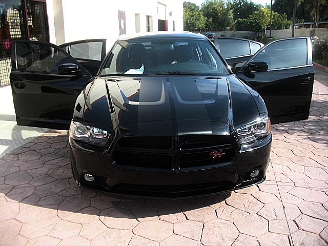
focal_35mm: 36
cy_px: 123
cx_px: 164
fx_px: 341
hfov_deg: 51.4
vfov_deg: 39.7
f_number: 2.8
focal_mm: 6.3
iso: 50
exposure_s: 1/320
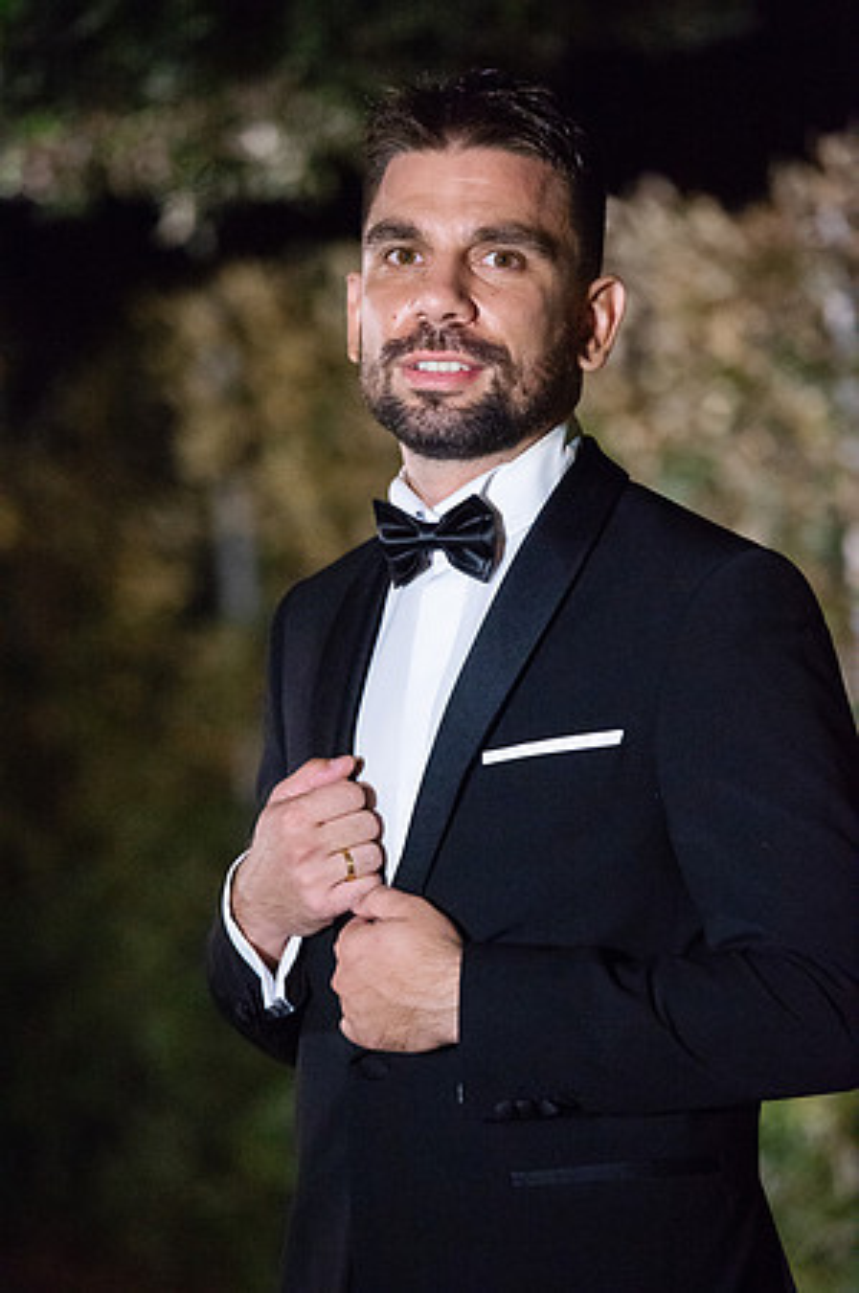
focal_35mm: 175
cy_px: 646
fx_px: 6278
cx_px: 430
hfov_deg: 7.8
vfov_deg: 11.8
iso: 8000
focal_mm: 175
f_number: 3.2
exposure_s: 1/320
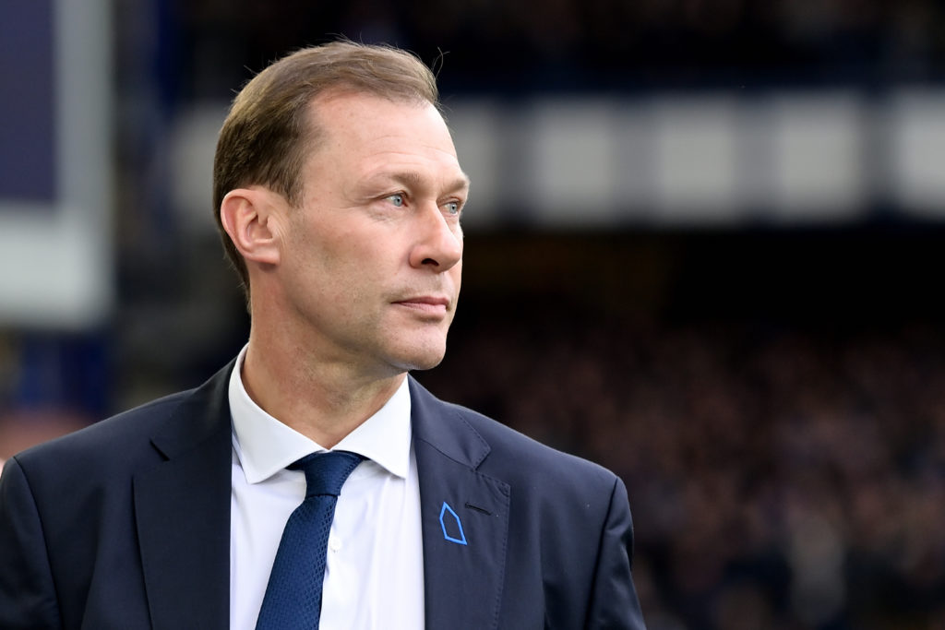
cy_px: 315
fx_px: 3807
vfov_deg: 9.5
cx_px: 472
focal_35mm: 145
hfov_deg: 14.2
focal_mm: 145
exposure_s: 1/1250
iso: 1250
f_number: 2.8
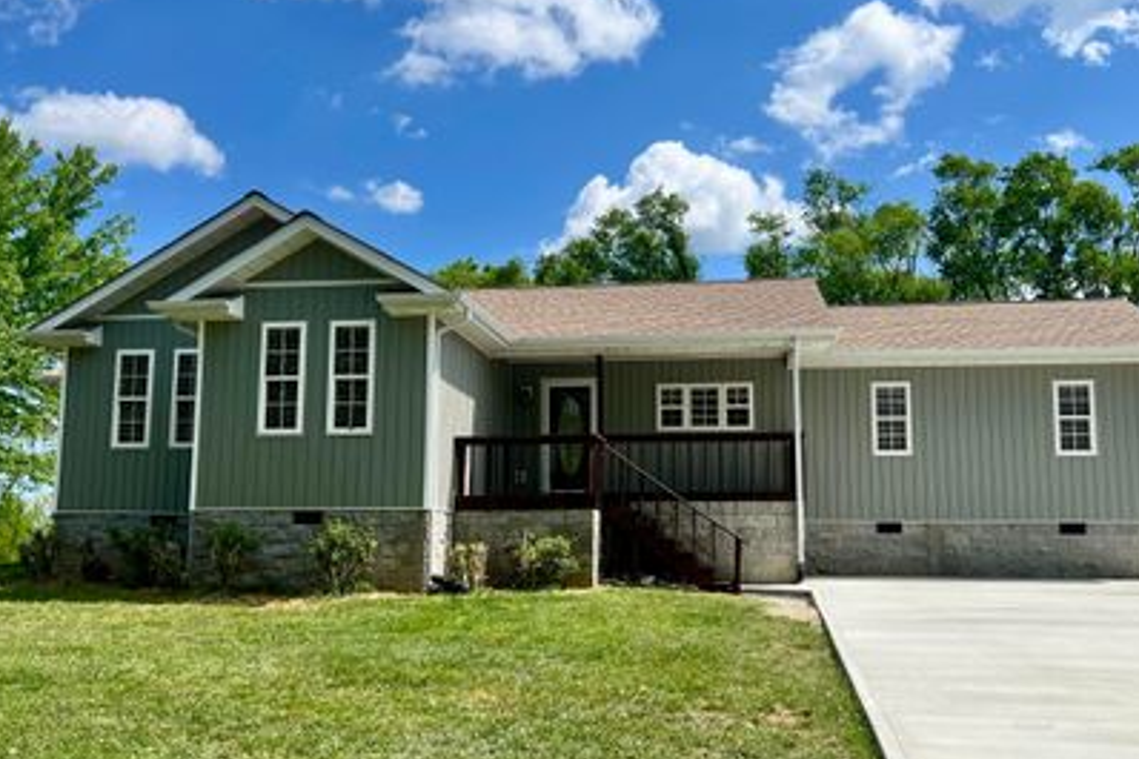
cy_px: 402
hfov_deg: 55.8
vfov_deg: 38.8
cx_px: 590
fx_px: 1075
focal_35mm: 34
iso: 50
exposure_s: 1/5587
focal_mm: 5.7
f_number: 1.5
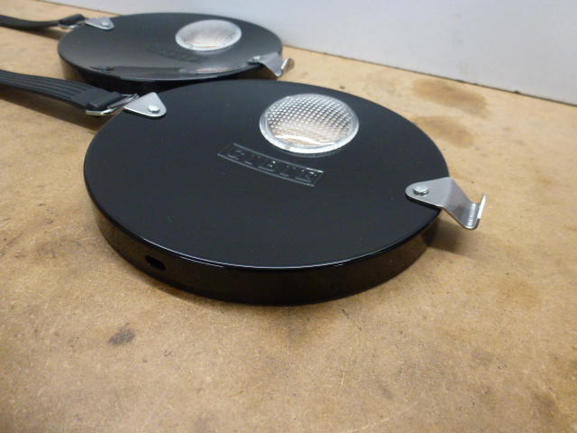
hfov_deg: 71.6
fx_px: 400
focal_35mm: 24
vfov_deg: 56.8
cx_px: 288
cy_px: 216
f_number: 3.3
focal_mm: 4.3
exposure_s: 1/60
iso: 320
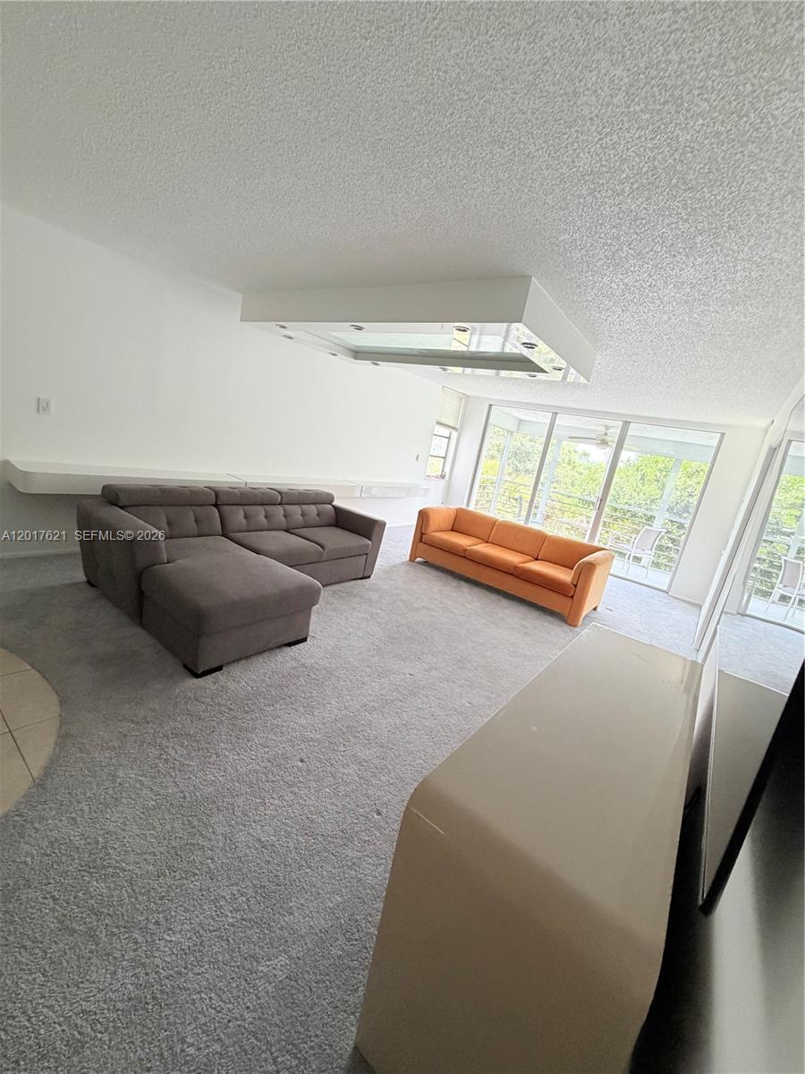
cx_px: 402
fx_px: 434
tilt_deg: -12.2
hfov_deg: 85.7
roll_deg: -11.4
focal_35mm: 14
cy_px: 537
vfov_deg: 102.1
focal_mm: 2.22
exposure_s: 1/119
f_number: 2.2
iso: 320
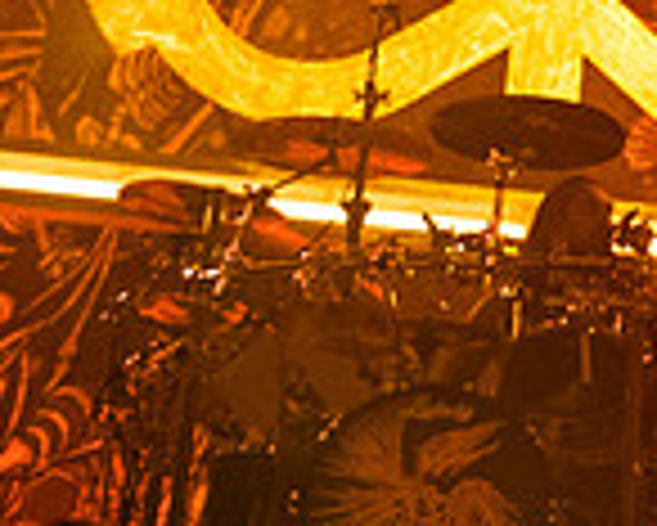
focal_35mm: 146
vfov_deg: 10.0
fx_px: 2841
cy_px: -457
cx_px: 847
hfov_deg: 12.8
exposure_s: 1/320
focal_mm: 32
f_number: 3.2
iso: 3200
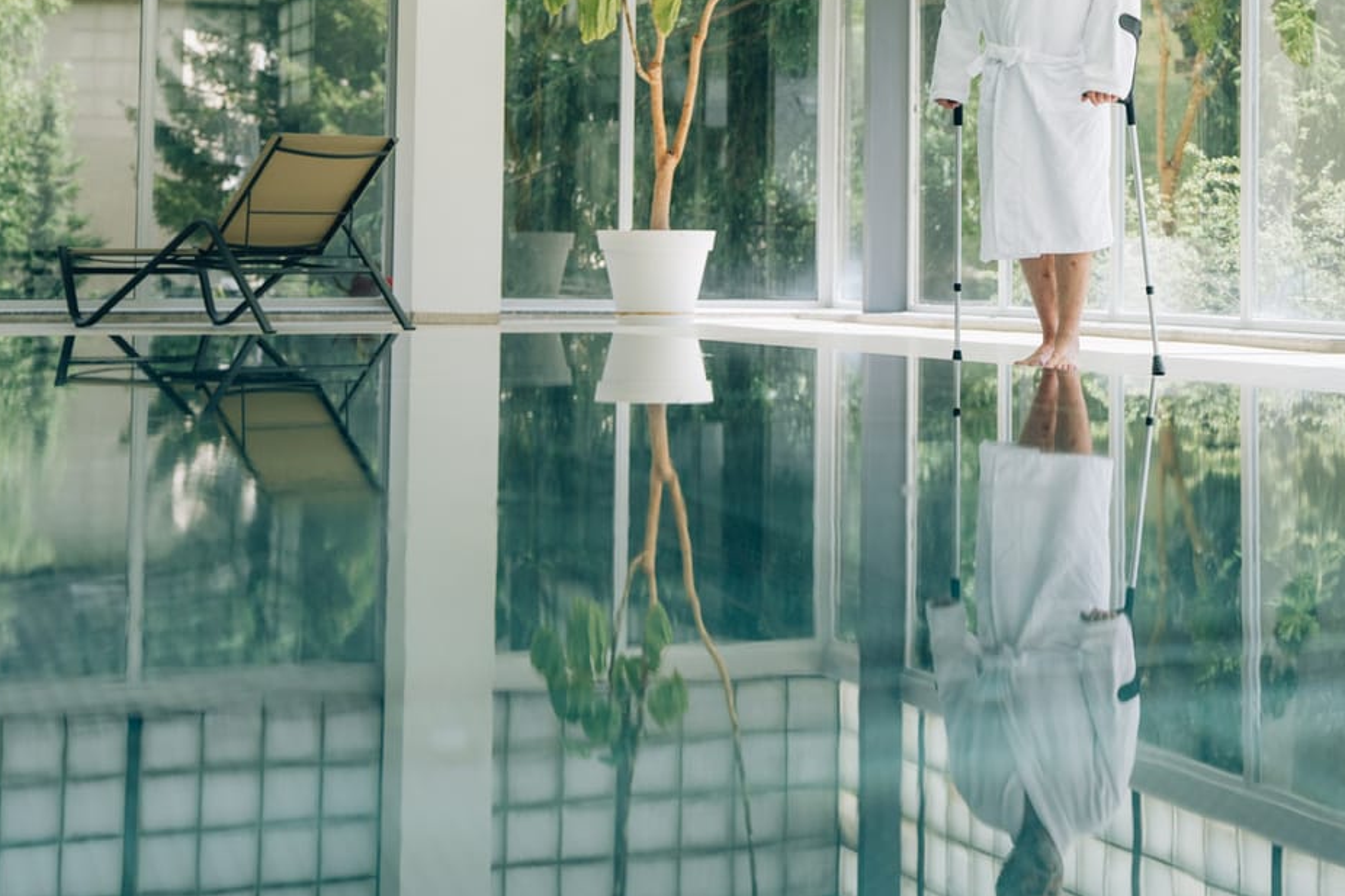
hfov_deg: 25.5
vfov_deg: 17.1
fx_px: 2951
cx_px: 915
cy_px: 139
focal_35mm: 79
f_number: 2.5
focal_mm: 45
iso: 400
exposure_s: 1/1250
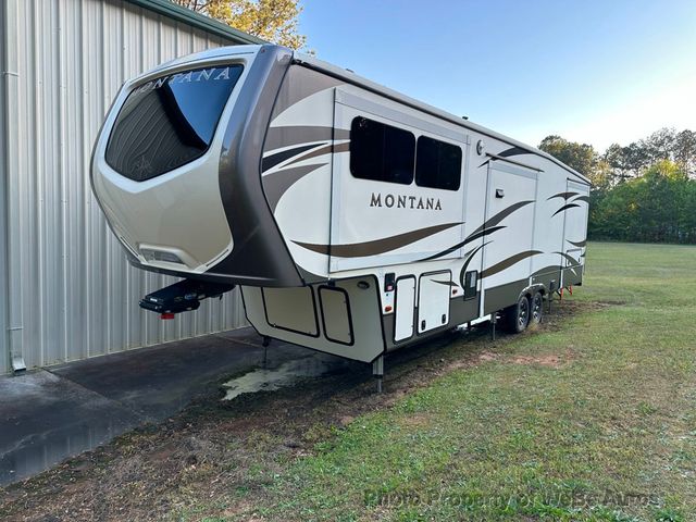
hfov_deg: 71.6
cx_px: 348
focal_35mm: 24
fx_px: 483
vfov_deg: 56.8
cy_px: 261
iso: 80
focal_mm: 6.86
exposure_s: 1/390
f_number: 1.78
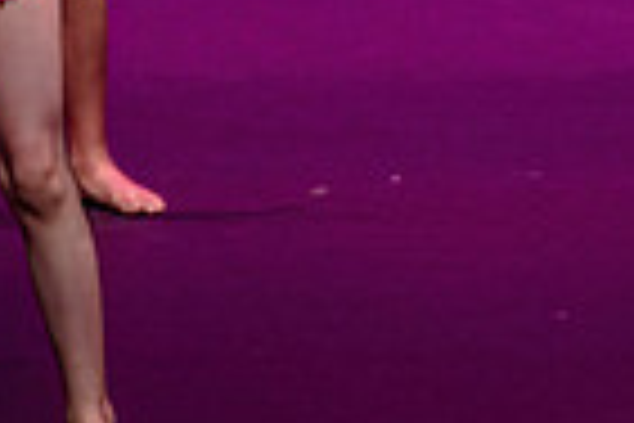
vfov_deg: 1.8
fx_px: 13190
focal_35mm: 749
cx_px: 775
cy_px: -211
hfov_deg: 2.8
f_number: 2.8
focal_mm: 160
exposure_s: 1/250
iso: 1250
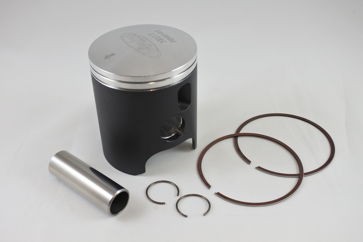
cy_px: 121
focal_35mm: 37
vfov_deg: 35.9
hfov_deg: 51.9
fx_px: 373
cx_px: 182
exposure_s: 1/160
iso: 400
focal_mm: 14
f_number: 4
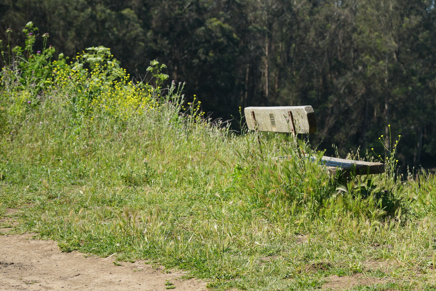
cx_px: 320
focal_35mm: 123
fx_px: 1490
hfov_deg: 16.6
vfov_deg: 11.1
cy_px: 119
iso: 320
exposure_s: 1/1000
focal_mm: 77
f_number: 5
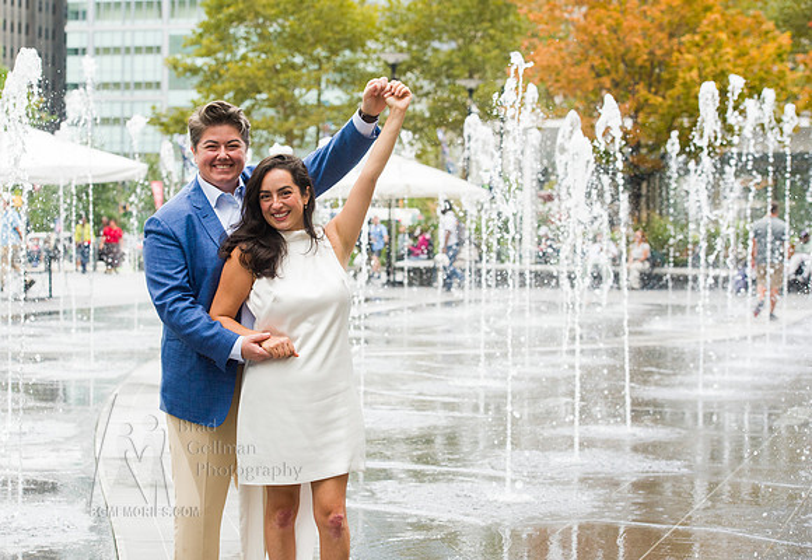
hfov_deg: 23.9
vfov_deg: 16.6
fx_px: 1919
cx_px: 369
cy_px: 265
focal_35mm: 84
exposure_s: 1/500
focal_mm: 78
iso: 800
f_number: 5
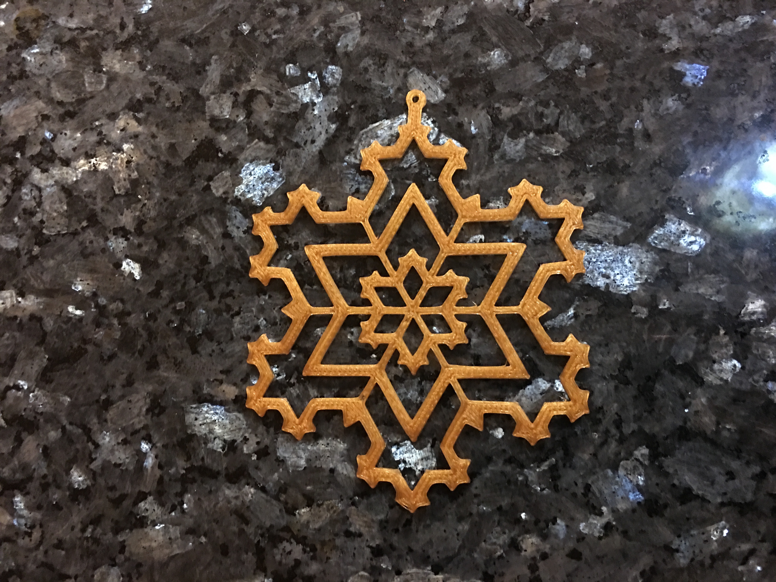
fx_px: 650
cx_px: 388
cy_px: 291
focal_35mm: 29
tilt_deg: -79.6
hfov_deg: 61.7
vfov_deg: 48.2
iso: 125
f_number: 2.2
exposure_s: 1/4
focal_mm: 4.15
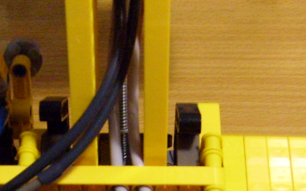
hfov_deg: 18.2
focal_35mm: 114
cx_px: 103
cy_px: 312
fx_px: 951
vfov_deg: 10.9
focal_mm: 5.8
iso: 200
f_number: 2.8
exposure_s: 1/45
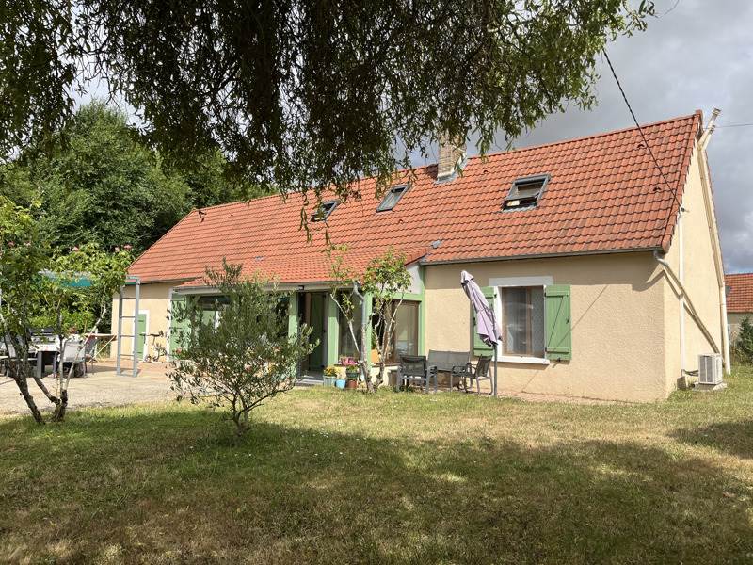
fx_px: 566
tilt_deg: +4.8
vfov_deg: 53.1
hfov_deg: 67.3
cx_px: 376
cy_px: 282
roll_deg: -2.3
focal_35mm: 26
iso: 50
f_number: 1.6
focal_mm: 5.1
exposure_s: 1/3876
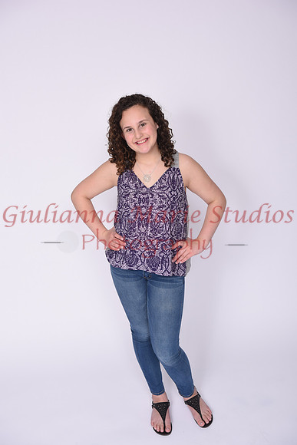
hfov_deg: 33.4
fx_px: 495
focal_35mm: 40
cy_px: 222
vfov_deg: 48.4
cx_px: 148
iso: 160
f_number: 9
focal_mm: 40
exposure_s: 1/160
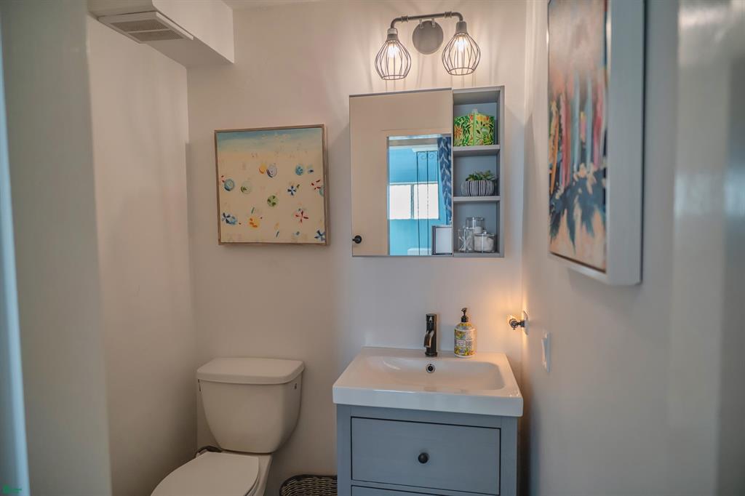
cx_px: 372
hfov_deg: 84.0
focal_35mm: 20
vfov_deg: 61.9
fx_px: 414
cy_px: 248
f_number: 2.8
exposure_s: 1/250
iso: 640
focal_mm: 20
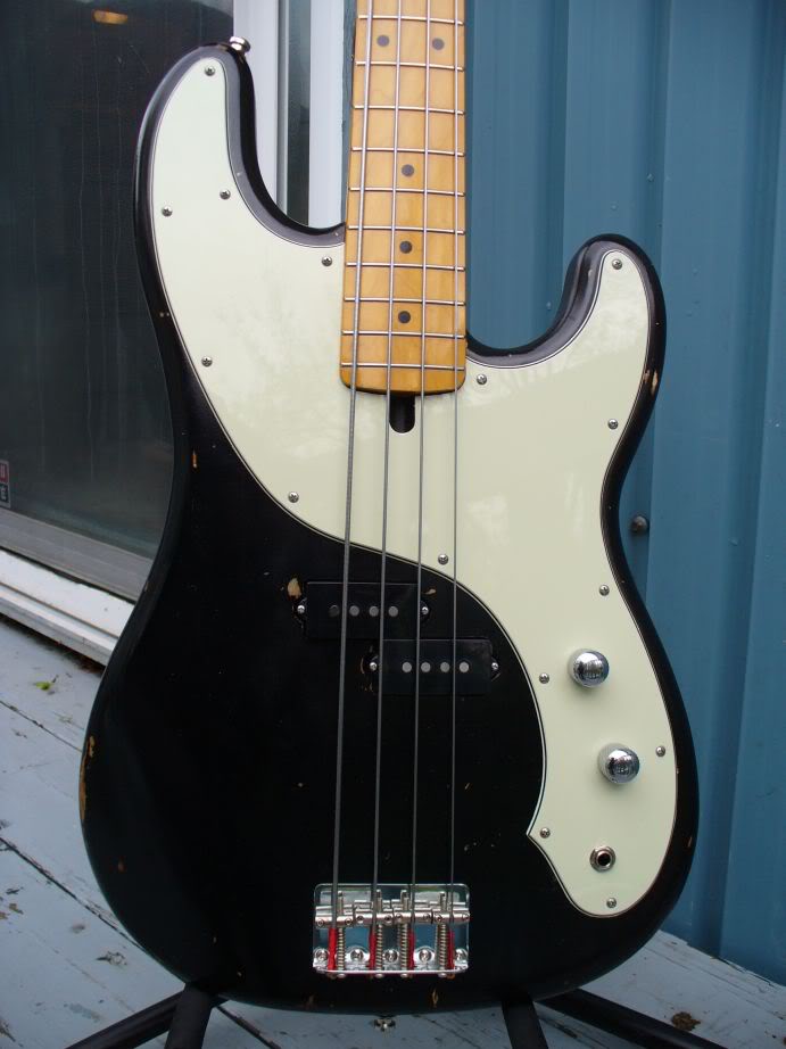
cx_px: 393
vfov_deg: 50.2
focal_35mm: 37
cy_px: 524
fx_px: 1121
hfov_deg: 38.6
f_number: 2.8
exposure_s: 1/200
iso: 64
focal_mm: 6.1
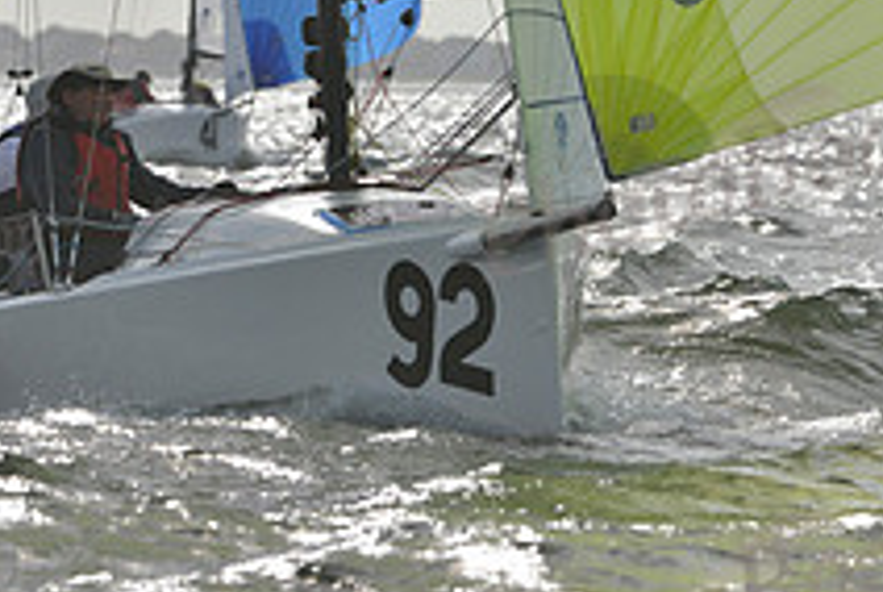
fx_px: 18790
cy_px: 15
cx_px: 262
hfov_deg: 2.7
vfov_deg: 1.8
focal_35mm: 765
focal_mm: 280
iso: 400
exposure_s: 1/2000
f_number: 9
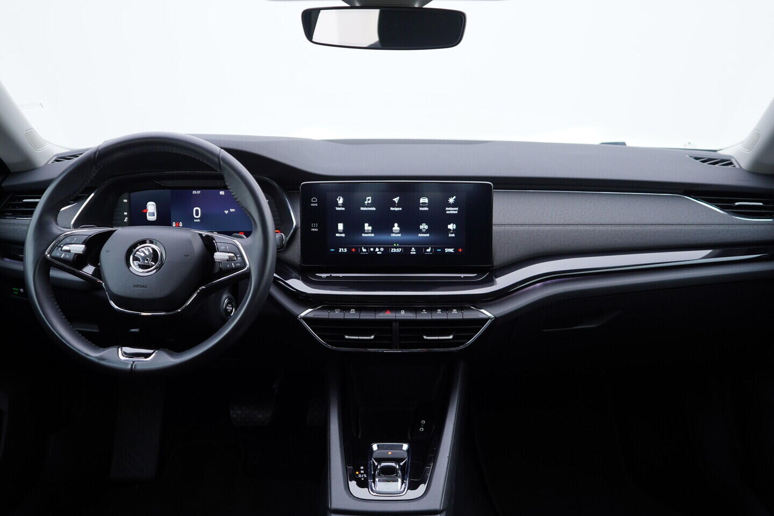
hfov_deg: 53.1
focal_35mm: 36
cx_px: 387
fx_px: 774
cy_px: 258
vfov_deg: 36.9
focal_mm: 24
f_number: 2.8
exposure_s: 1/40
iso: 125
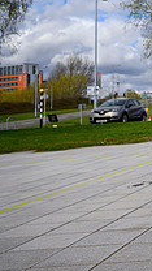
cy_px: 38
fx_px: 502
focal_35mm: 70
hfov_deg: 13.4
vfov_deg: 29.2
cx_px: 347
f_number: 4.5
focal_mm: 24
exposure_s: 1/5000
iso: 500
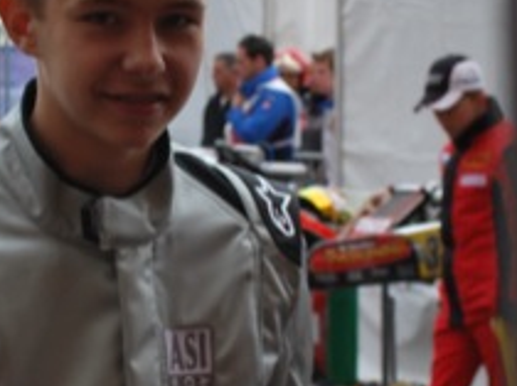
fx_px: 2521
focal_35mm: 169
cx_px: 118
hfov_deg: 11.7
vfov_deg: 8.8
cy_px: 156
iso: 140
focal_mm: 24
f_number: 5.6
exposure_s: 1/125
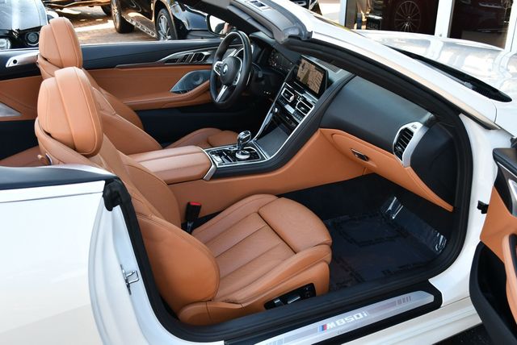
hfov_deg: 53.1
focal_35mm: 36
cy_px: 172
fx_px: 517
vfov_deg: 36.9
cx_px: 258
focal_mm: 18
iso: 400
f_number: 4
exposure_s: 1/250
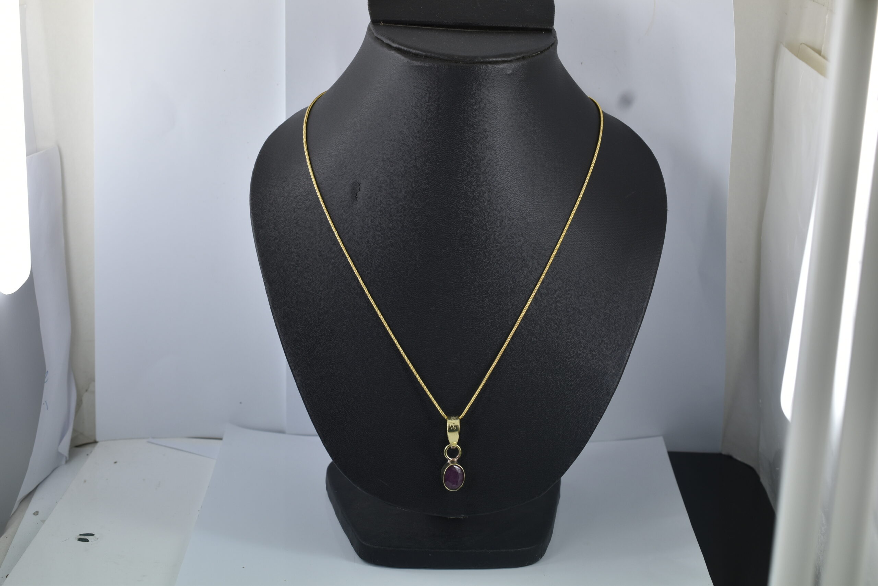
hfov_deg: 33.4
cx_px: 439
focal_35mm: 60
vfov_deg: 22.6
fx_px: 1464
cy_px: 293
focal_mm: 40
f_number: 8
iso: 200
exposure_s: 1/250
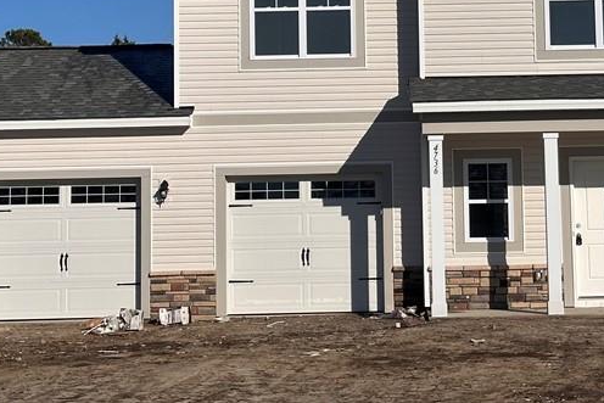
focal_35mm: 103
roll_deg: +0.9
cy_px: 45
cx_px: 393
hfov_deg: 19.8
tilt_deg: +6.4
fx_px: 1729
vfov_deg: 13.2
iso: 64
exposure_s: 1/10870
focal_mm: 6.86
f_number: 1.78
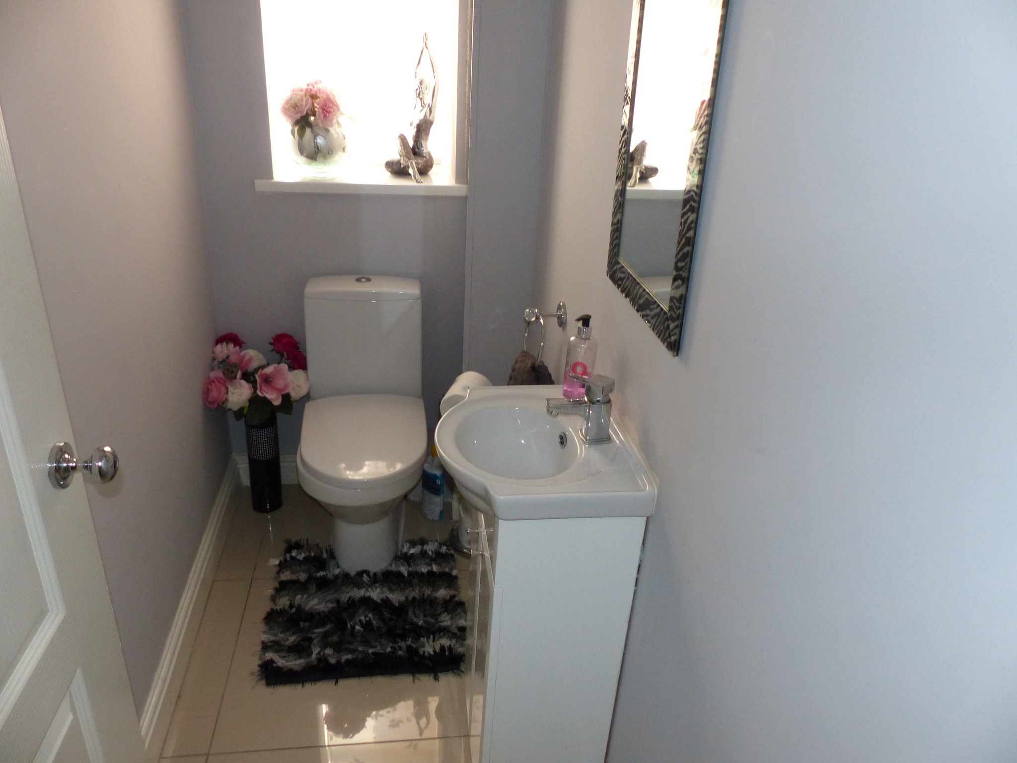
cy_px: 382
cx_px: 508
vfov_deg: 54.9
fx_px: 734
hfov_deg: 69.4
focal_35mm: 25
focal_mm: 4.5
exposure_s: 1/60
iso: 320
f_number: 2.8
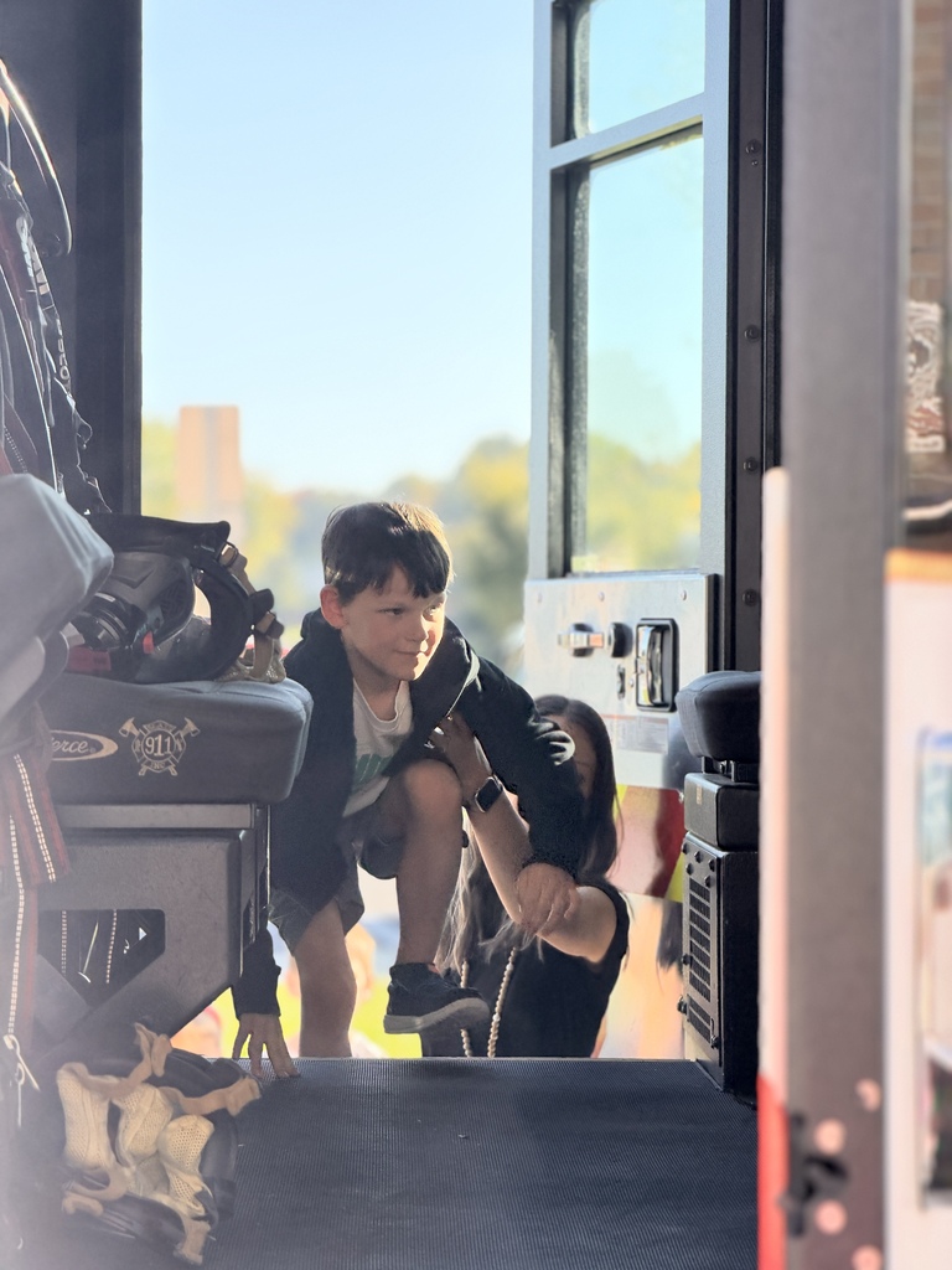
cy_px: 635
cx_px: 476
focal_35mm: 100
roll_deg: +0.9
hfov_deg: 14.8
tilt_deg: +0.2
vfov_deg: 19.6
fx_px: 3667
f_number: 2.8
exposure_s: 1/198
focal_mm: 16.89
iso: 64
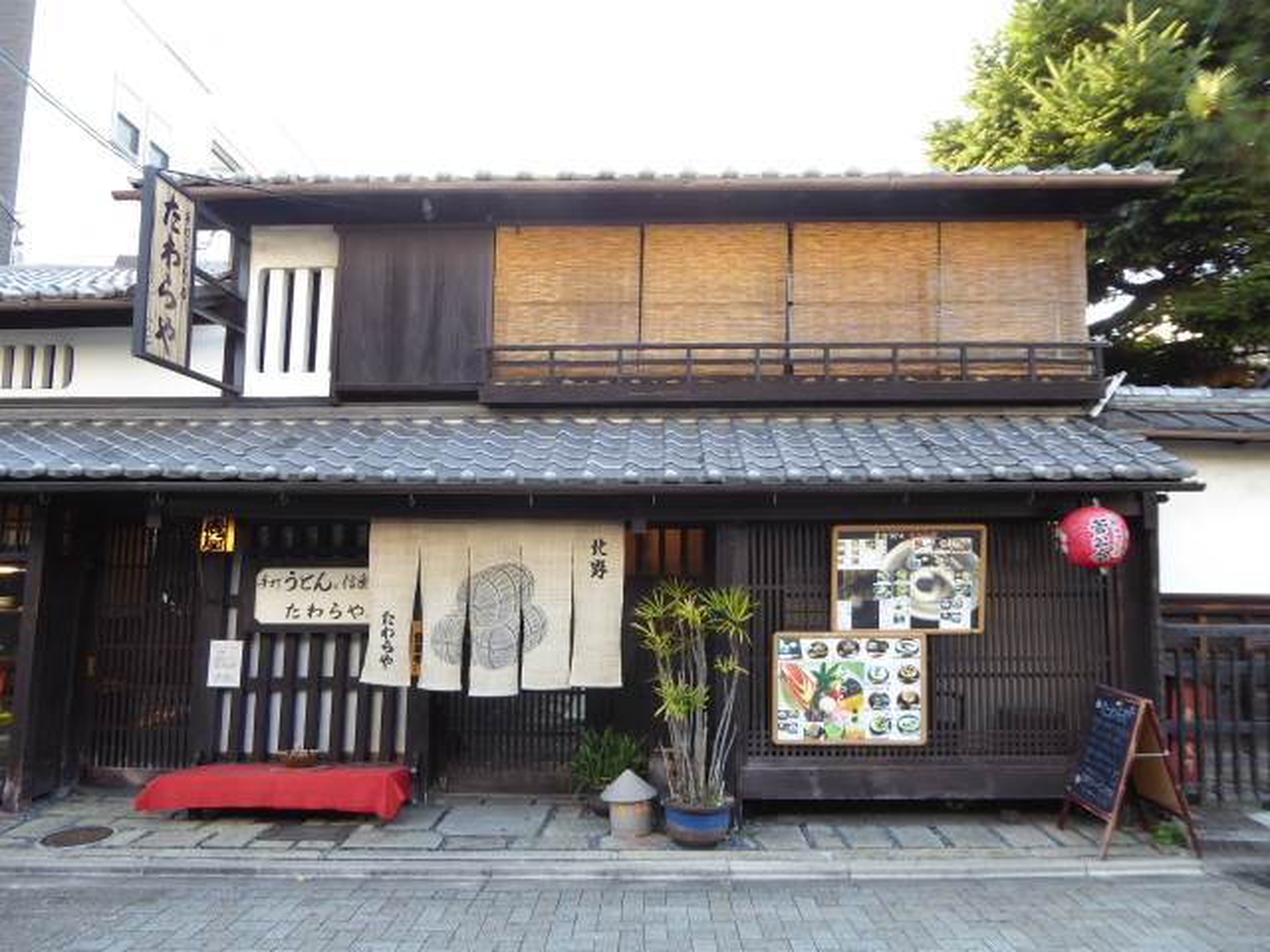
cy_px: 476
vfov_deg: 54.9
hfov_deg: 69.4
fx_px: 917
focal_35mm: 25
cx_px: 635
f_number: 3.3
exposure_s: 1/60
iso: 160
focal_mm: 4.3
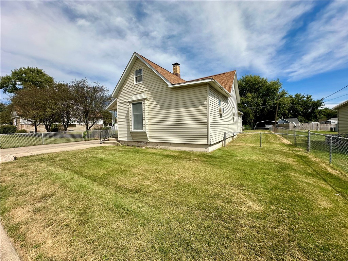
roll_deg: +1.7
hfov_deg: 102.1
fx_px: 141
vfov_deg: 85.7
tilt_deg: -0.5
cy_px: 130
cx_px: 174
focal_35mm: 14
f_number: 2.2
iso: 50
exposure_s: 1/3125
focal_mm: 2.22
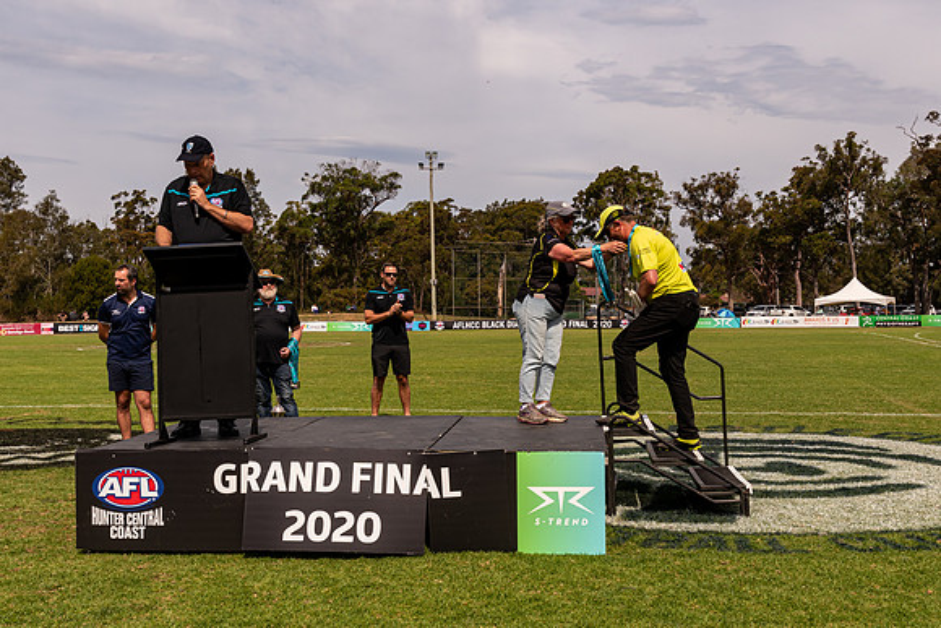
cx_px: 501
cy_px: 297
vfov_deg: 32.1
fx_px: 1091
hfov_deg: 46.6
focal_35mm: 42
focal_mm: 26
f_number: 8
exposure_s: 1/1000
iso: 200
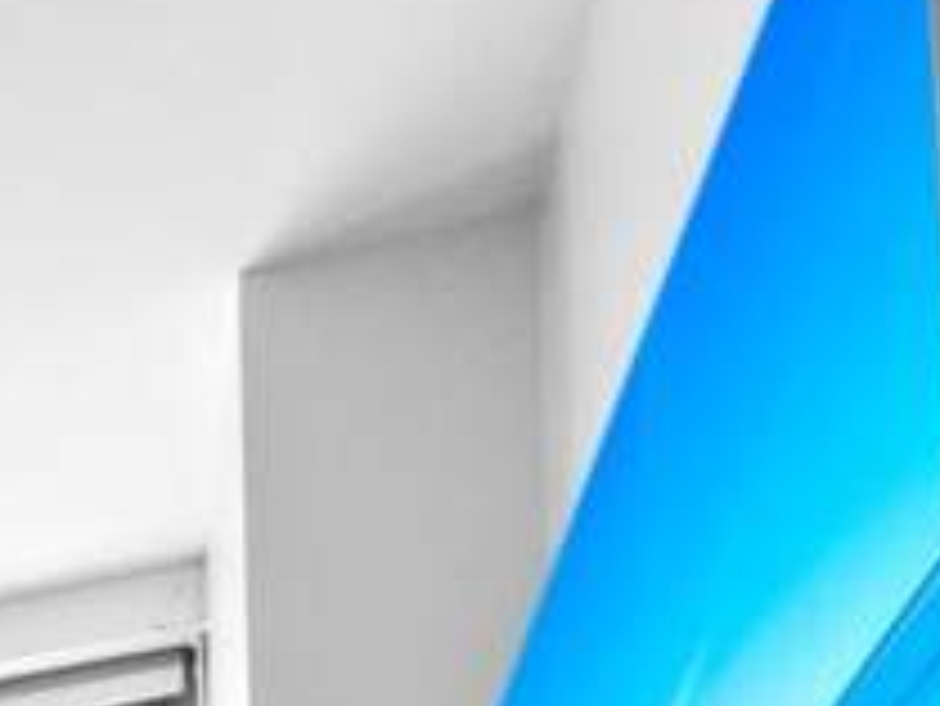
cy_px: 1875
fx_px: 2663
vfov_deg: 11.4
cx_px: -1849
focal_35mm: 98
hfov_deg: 11.6
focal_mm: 8
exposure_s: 1/13
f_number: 8
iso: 400
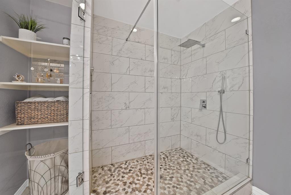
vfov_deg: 90.1
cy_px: 98
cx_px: 146
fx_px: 97
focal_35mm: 12
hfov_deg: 112.6
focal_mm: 12
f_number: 9
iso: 640
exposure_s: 1/2.5
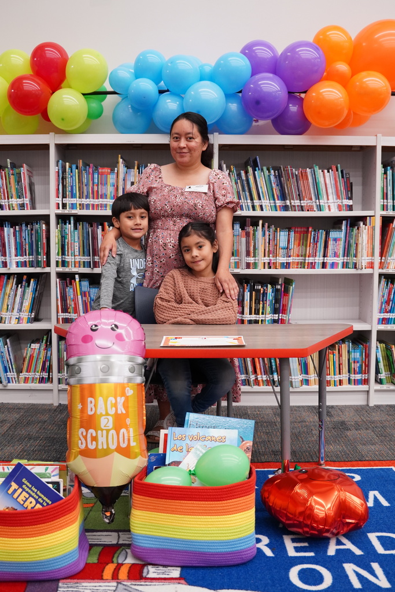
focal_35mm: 36
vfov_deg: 53.1
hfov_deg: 36.9
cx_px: 198
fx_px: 592
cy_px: 296
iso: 1000
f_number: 2.8
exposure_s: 1/125
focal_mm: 24
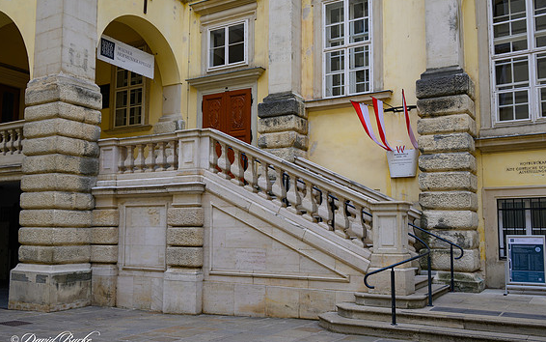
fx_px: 521
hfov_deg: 55.3
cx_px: 274
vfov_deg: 36.3
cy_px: 180
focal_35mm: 35
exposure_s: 1/40
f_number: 8
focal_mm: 33.5
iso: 125
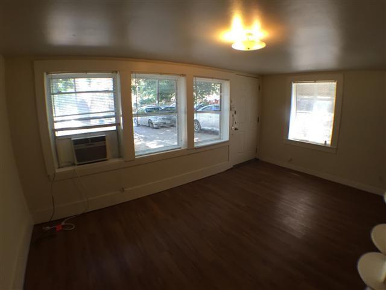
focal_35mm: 29
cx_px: 193
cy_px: 145
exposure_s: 1/30
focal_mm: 4.15
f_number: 2.2
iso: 40
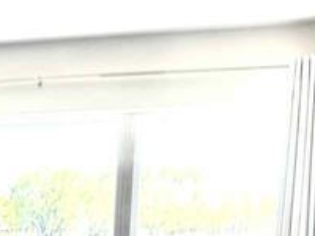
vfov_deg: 11.3
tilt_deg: -9.7
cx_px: -169
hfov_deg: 14.8
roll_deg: +0.7
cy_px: 417
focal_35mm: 123
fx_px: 1119
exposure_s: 1/273
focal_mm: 6.76
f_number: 1.78
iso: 80
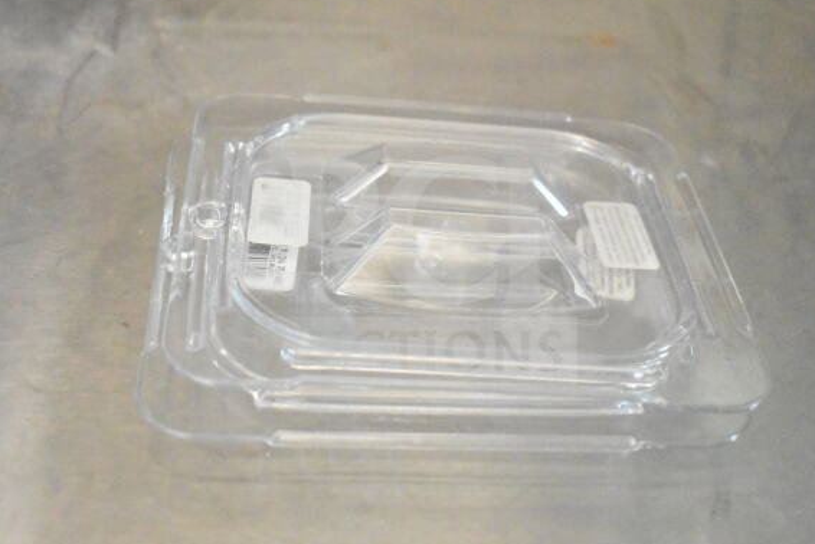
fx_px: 1281
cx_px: 415
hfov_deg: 35.3
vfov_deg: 24.0
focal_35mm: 57
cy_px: 271
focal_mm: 35
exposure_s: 1/60
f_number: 4.5
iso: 25600
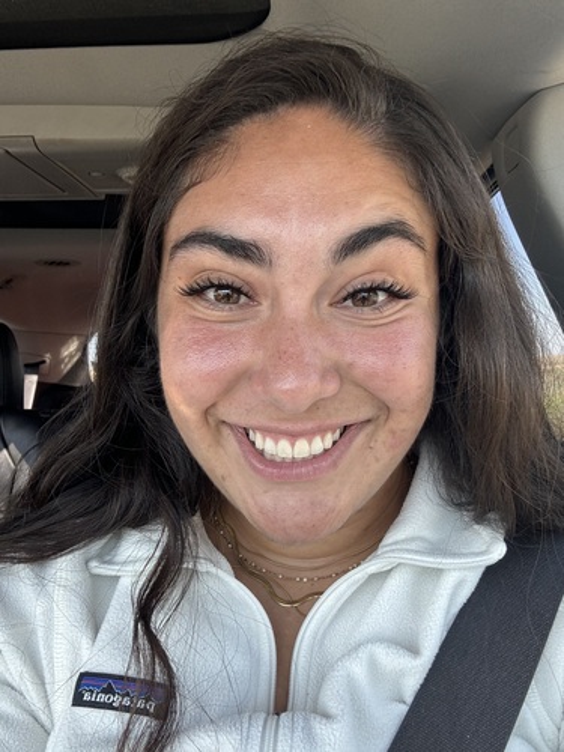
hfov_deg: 46.8
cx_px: 282
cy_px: 376
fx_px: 652
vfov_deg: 60.0
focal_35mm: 30
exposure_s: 1/122
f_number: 1.9
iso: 32
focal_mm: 2.69
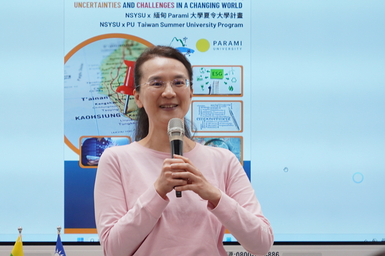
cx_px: 149
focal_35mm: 173
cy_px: 93
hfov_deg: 11.9
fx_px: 1850
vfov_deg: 7.9
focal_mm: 45.2
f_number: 2.8
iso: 125
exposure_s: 1/80
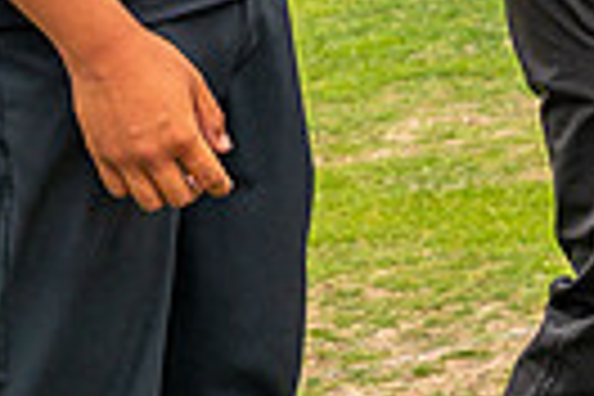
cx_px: 1030
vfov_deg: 5.3
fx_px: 4191
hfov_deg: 7.9
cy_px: -459
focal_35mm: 254
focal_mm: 58
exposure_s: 1/320
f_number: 6.3
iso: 400
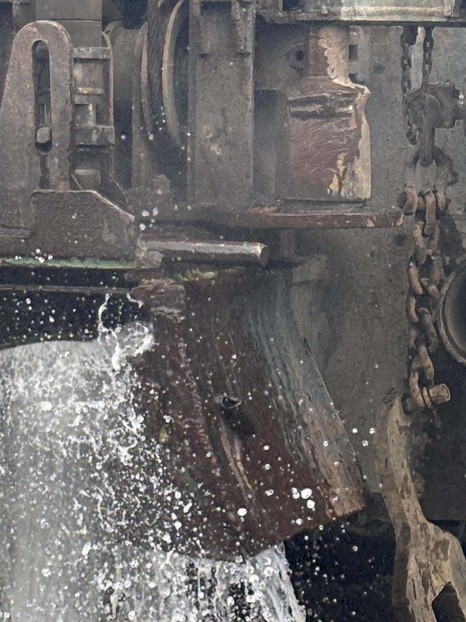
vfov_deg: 12.2
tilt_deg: -1.8
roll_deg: -2.3
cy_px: 224
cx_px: -47
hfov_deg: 9.1
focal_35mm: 162
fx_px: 2907
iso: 32
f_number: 1.6
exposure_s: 1/562
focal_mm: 5.96
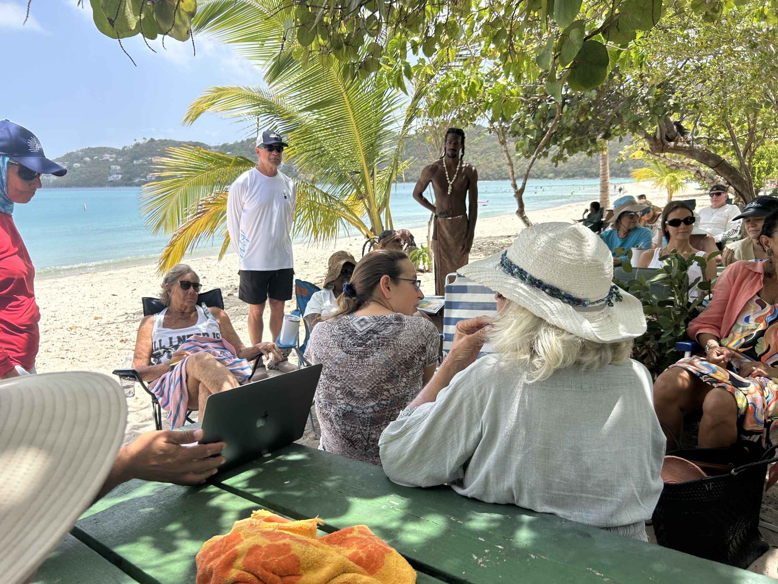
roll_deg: +1.3
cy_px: 292
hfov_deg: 67.3
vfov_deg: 53.1
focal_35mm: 26
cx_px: 389
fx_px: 584
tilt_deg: -12.0
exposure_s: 1/2299
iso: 50
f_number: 1.5
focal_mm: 5.7
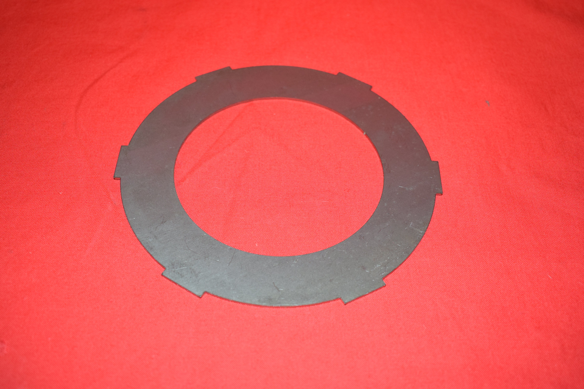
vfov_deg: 30.9
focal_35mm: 44
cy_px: 194
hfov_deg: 45.0
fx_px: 706
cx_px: 292
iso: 1250
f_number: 5
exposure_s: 1/100
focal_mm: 29
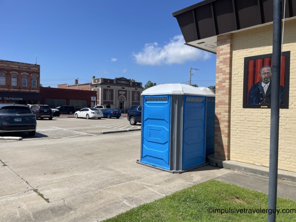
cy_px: 111
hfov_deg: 67.3
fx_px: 222
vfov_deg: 53.1
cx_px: 148
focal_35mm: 26
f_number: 1.6
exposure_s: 1/4464
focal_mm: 4.2
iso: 32
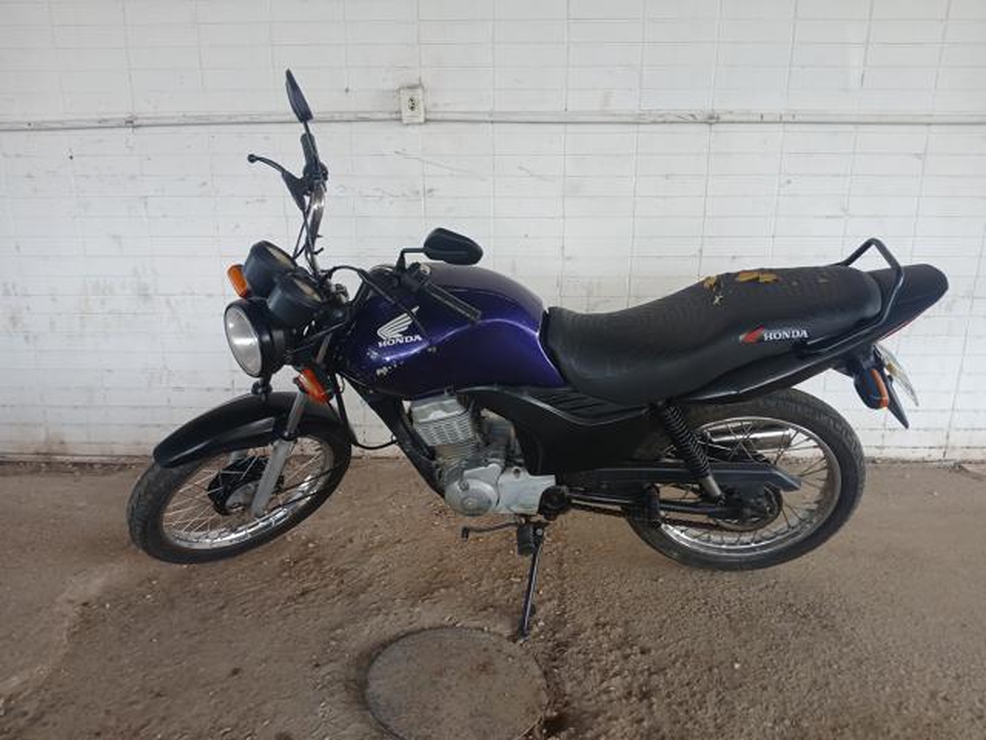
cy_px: 370
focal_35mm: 26
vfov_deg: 53.1
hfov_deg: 67.3
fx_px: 741
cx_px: 493
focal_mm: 3.98
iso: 50
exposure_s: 1/60
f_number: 1.8
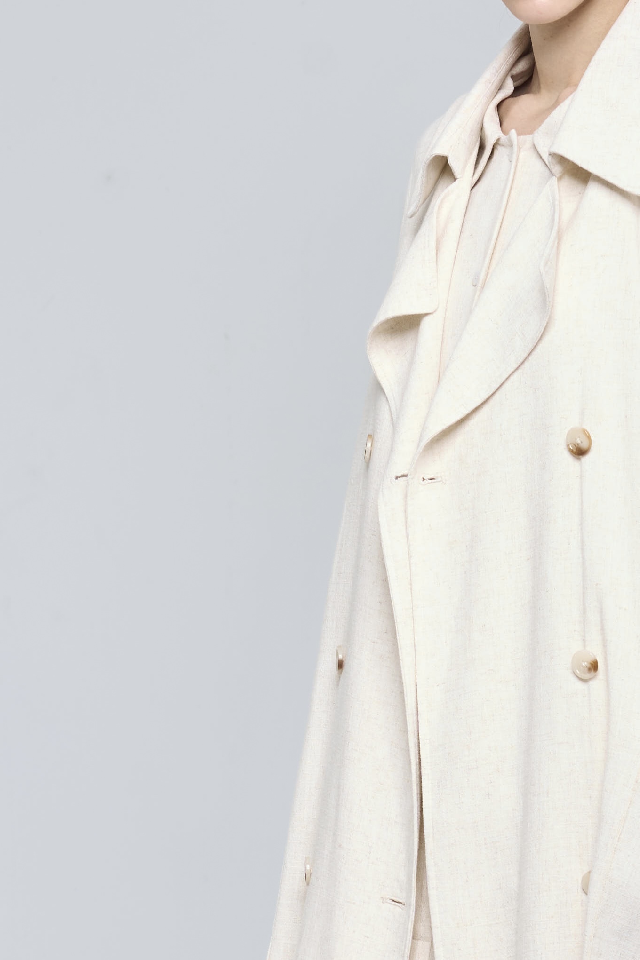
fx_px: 6482
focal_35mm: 243
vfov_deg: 8.4
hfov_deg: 5.6
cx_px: 534
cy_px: 921
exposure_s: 1/125
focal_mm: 85
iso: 200
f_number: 8
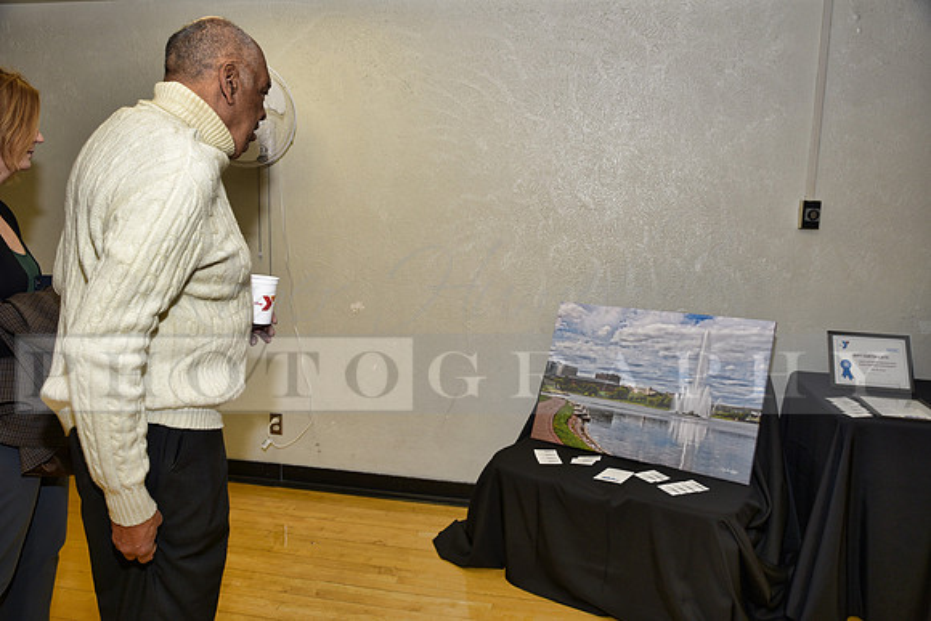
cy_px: 310
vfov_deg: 45.0
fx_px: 750
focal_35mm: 29
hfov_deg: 63.6
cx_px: 466
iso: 200
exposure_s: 1/60
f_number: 5
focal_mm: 29
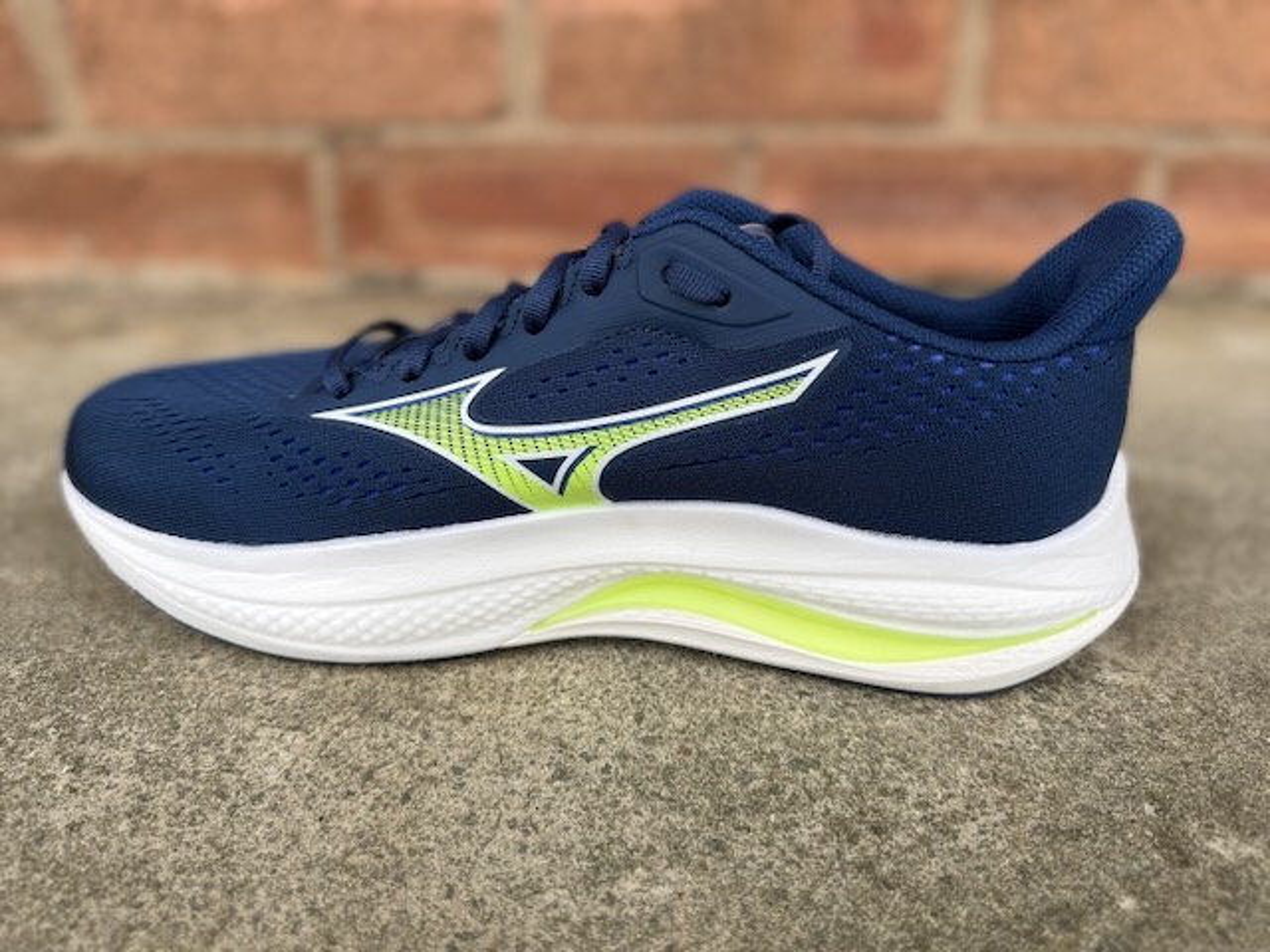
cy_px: 476
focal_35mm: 24
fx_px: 881
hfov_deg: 71.6
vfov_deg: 56.8
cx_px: 635
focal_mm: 6.76
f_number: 1.78
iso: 80
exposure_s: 1/708
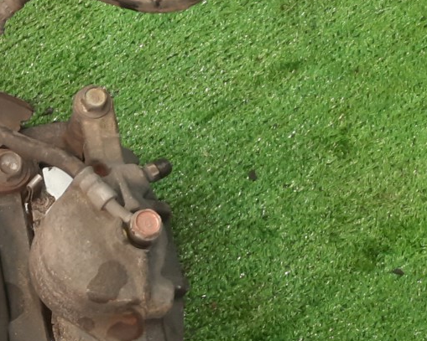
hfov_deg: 24.9
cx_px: -82
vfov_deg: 22.1
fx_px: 872
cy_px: 121
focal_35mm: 69
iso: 203
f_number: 2
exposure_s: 1/50
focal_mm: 4.6
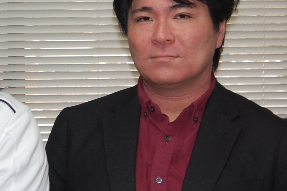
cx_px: 41
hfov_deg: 16.8
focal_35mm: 121
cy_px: 54
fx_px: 964
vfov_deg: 11.3
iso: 400
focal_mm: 26
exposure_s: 1/60
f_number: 4
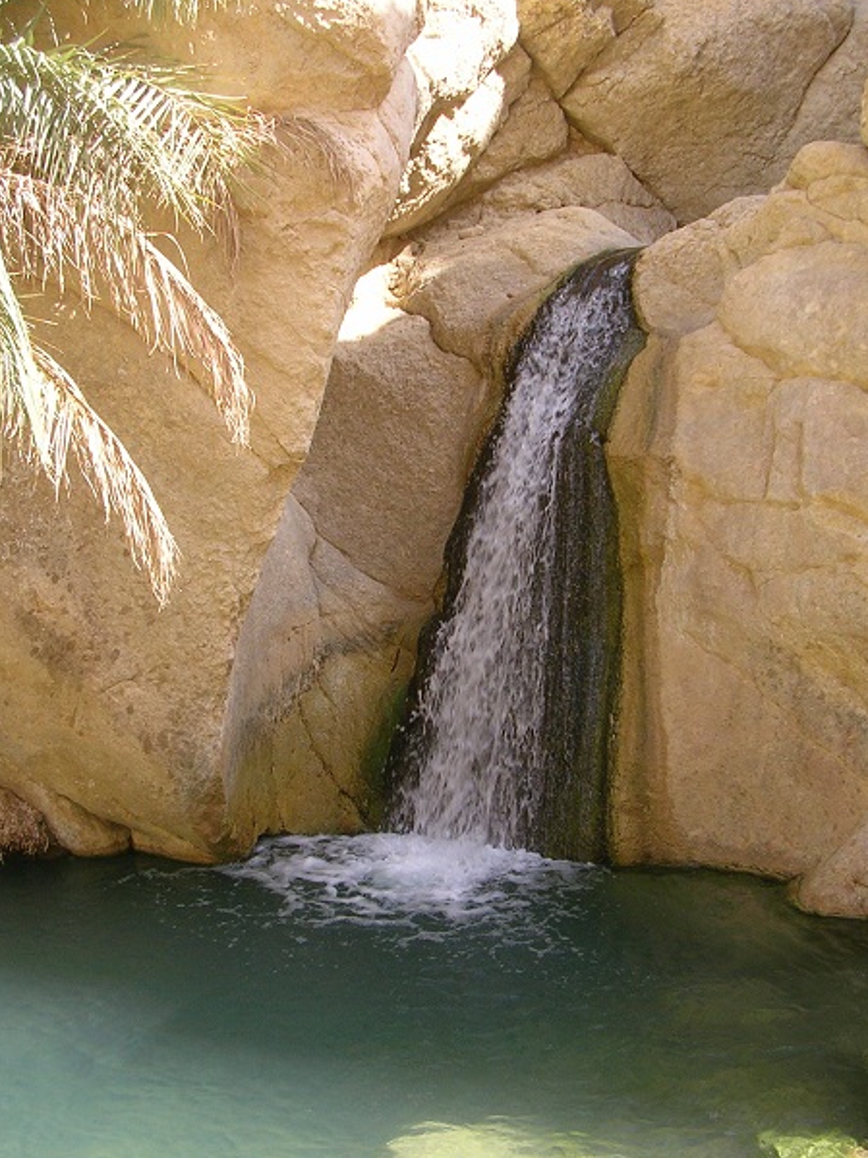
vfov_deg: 47.9
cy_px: 569
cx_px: 434
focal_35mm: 39
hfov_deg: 36.8
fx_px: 1304
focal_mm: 5.8
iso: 50
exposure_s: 1/218
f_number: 2.8
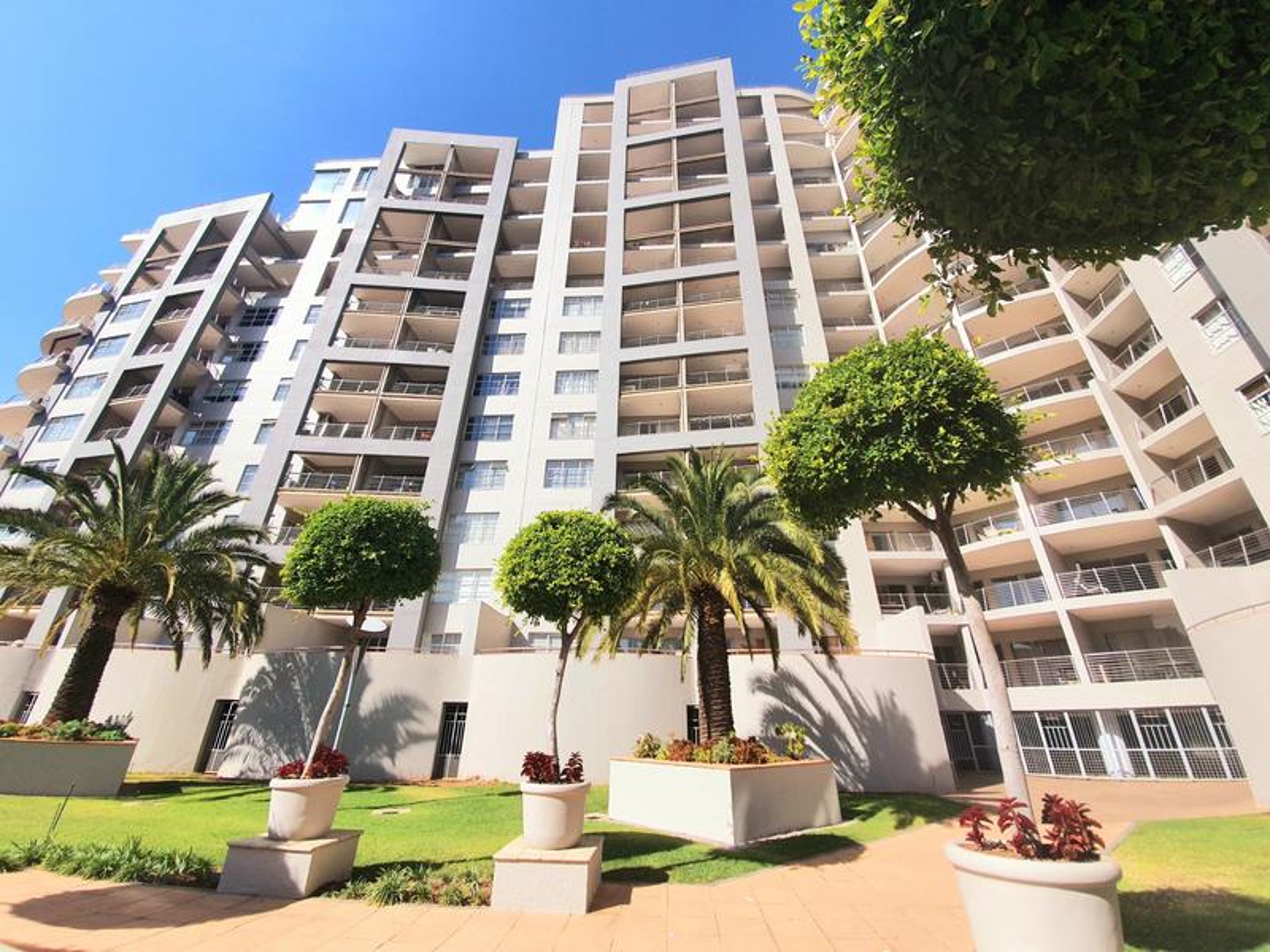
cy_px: 476
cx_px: 635
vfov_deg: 89.9
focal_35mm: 13
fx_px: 477
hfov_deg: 106.2
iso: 50
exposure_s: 1/1000
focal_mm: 1.8
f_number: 2.2
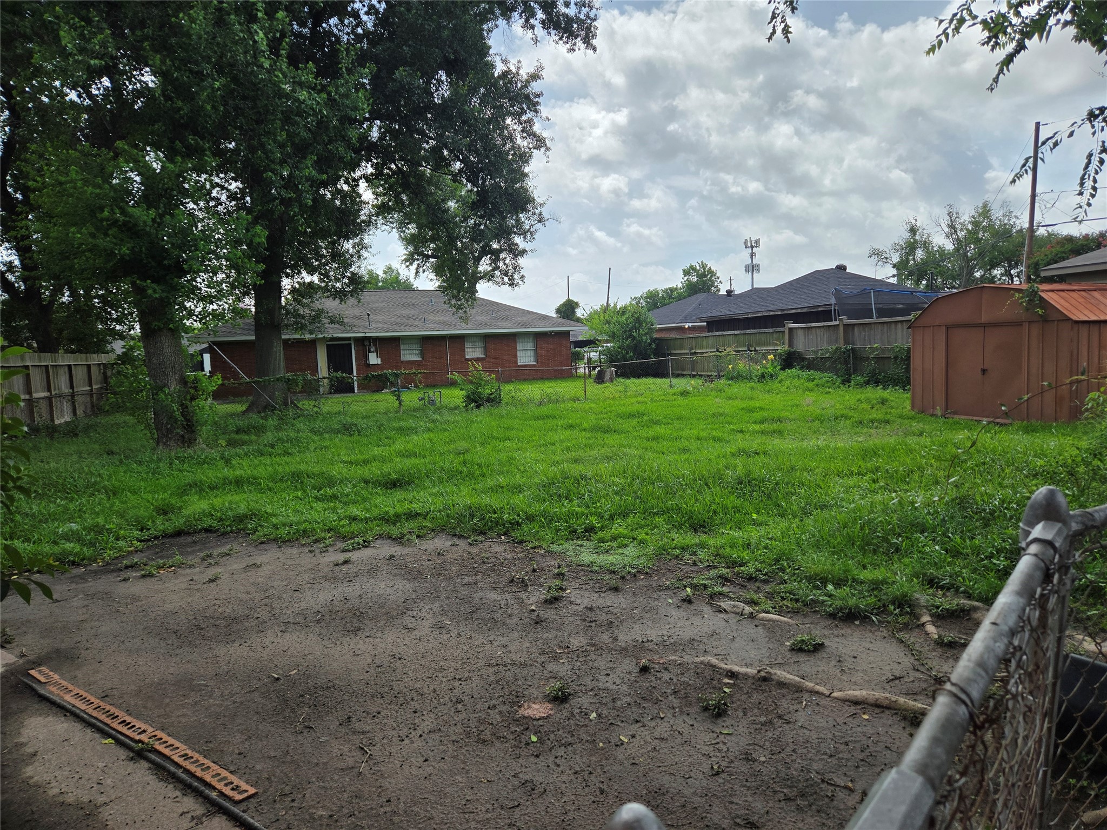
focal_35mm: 23
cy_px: 415
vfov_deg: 58.9
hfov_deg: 73.9
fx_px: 736
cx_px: 554
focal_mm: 5.4
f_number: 1.8
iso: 32
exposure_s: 1/2921
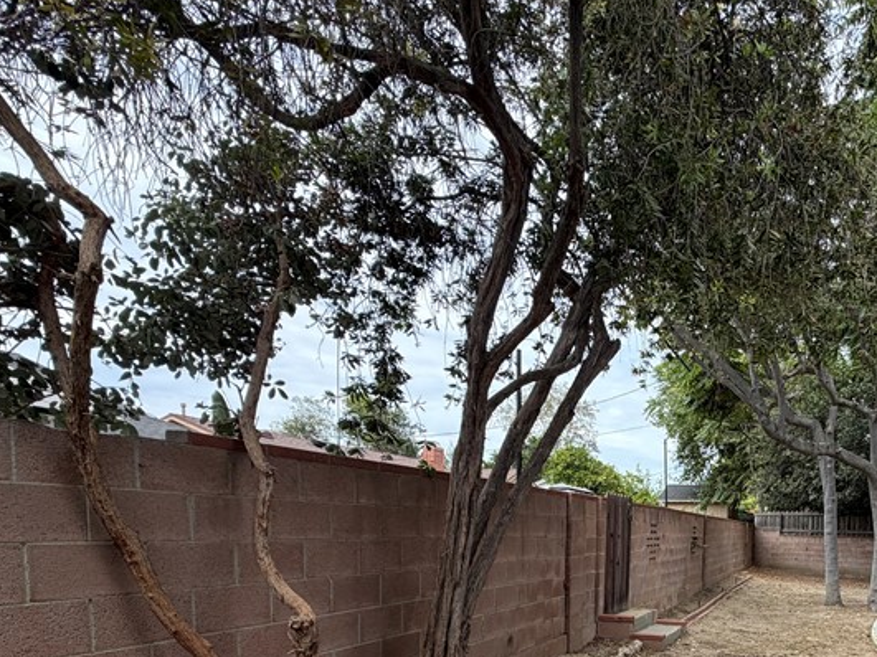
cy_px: 588
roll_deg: +0.0
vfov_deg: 46.5
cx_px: 732
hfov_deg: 58.9
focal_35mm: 27
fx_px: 684
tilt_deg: -2.9
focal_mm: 2.22
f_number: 2.2
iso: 50
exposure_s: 1/502
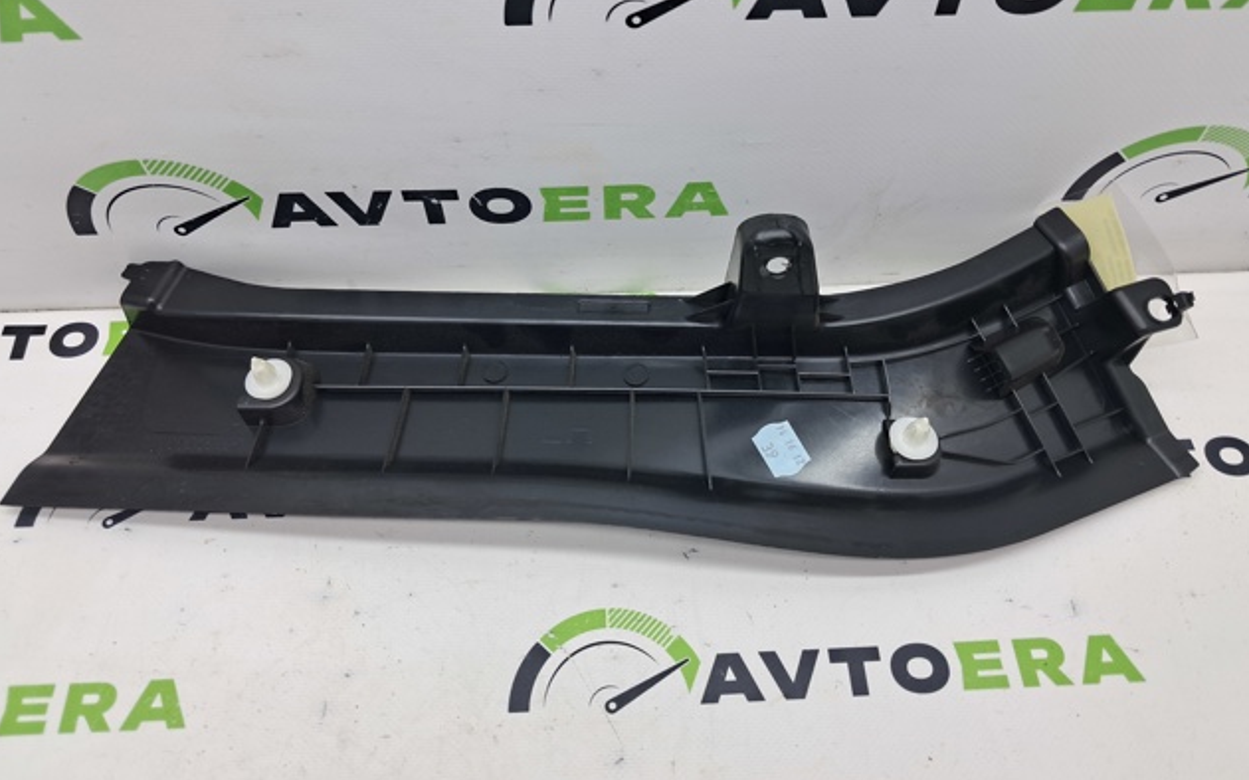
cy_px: 353
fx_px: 987
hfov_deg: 64.7
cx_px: 624
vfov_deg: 43.1
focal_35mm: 29
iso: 50
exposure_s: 1/50
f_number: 1.8
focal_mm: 4
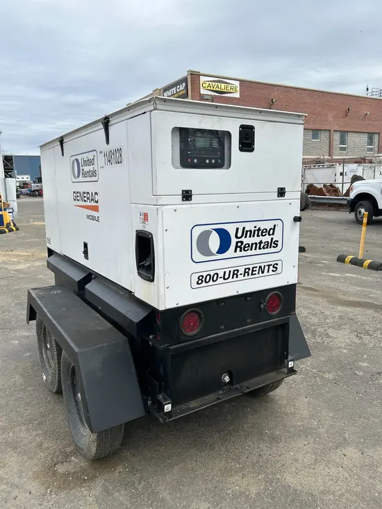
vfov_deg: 67.3
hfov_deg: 53.1
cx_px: 191
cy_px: 254
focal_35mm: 26
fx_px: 382
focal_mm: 5.7
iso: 50
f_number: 1.5
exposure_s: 1/3831
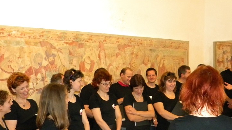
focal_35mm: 56
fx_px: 344
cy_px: 122
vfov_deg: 20.9
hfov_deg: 37.0
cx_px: 144
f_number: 3.7
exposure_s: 1/30
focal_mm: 6.4
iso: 400
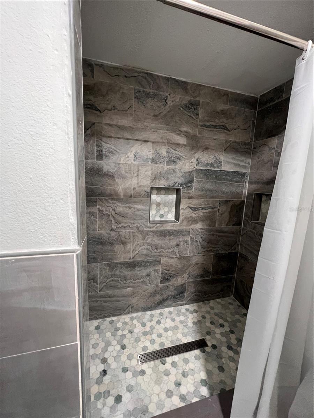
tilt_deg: -8.8
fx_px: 157
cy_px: 209
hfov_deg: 89.9
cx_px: 157
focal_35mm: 13
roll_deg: -2.7
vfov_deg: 106.2
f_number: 1.8
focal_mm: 1.57
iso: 640
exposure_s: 1/60
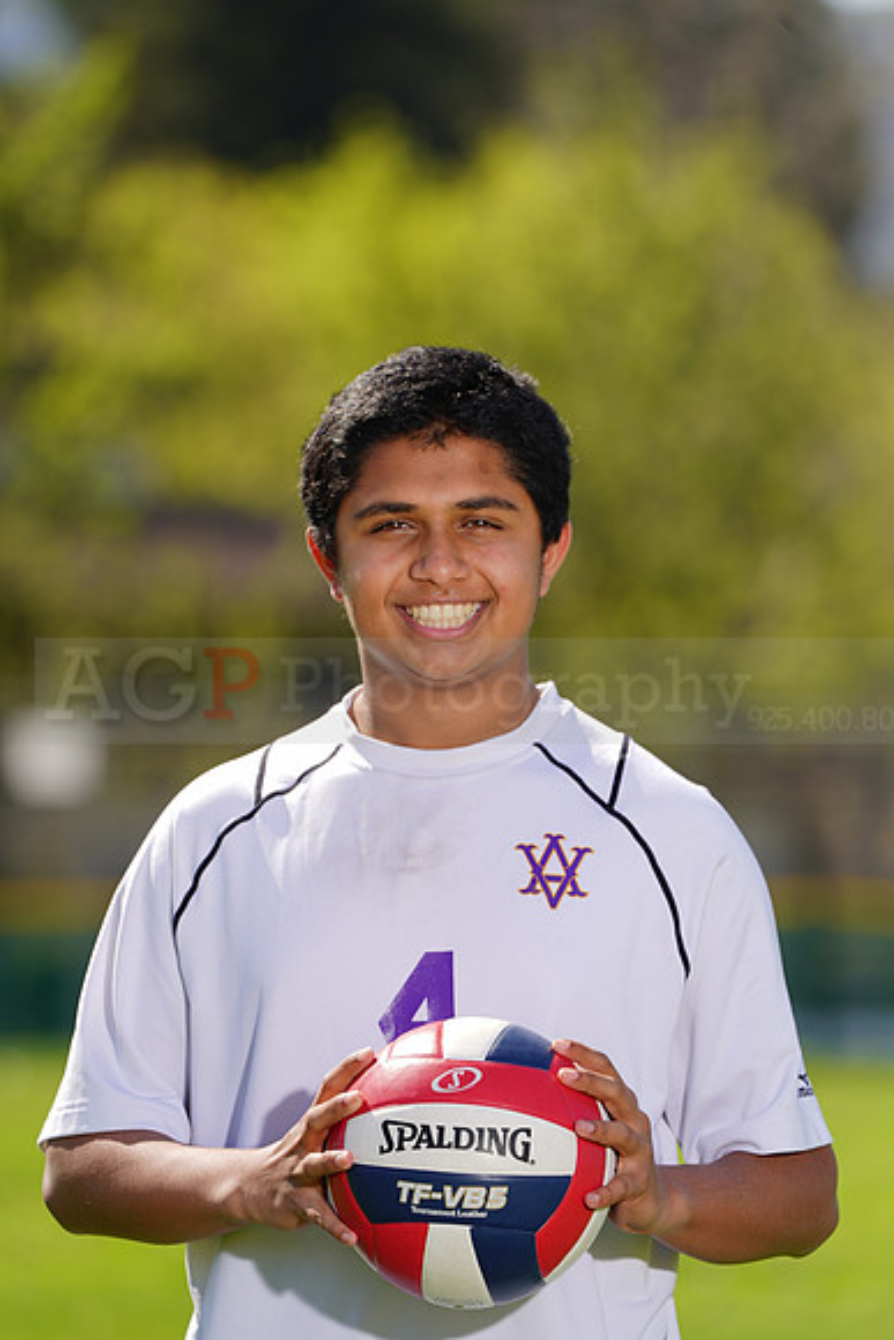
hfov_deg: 3.8
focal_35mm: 358
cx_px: 447
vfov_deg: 5.8
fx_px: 13327
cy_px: 670
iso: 64
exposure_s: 1/200
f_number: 7.1
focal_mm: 358
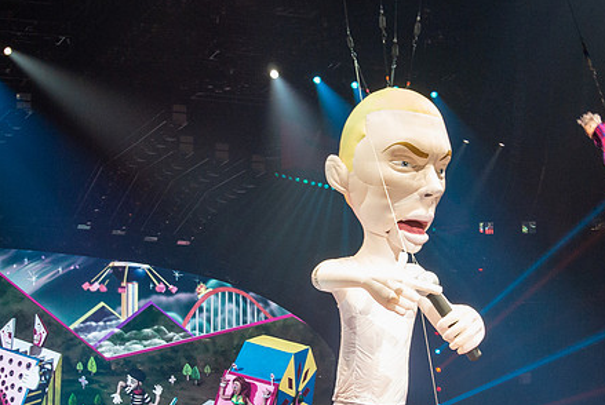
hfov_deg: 19.1
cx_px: 353
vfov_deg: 12.8
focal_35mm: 107
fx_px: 1801
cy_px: 249
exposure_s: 1/80
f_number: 5.6
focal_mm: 30
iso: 800
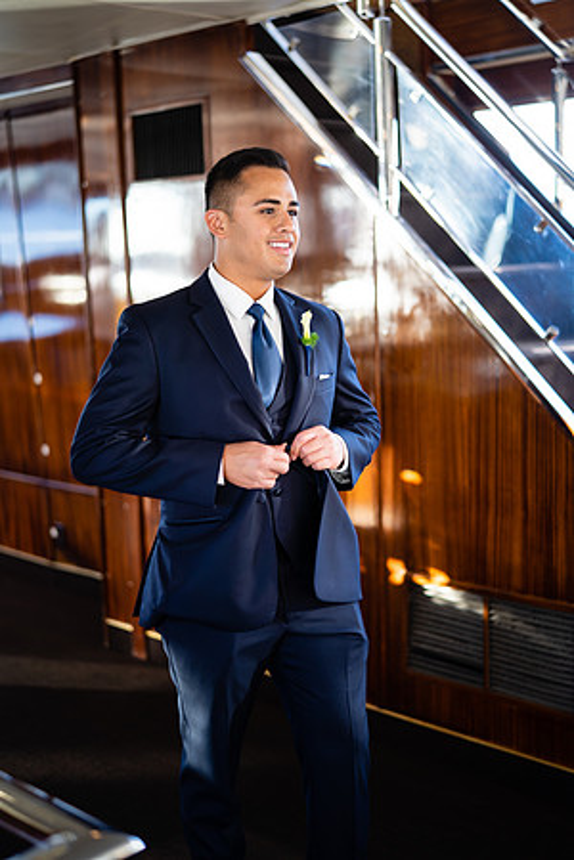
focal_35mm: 50
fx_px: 1196
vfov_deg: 39.6
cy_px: 430
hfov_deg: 27.0
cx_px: 287
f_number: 1.4
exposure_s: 1/200
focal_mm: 50
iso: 160
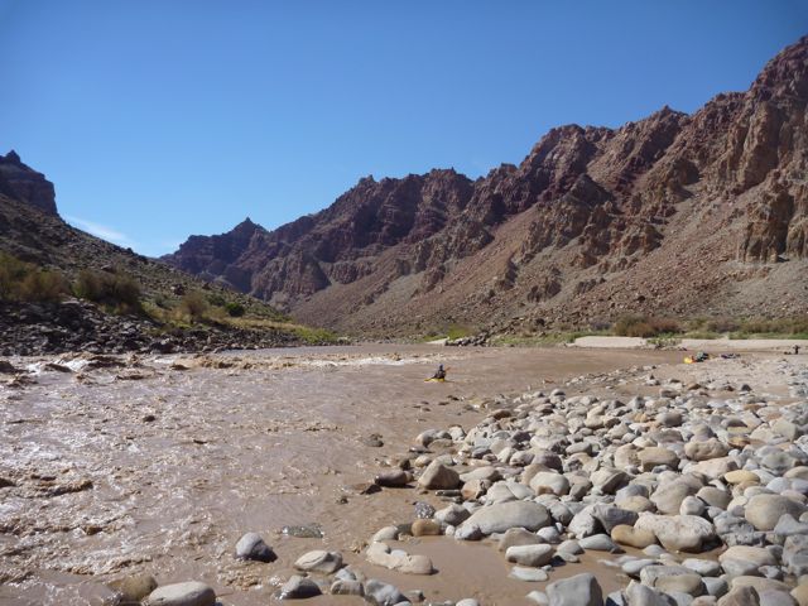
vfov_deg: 49.7
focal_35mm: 28
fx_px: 654
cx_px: 404
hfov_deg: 63.4
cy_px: 303
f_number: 3.3
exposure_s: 1/1000
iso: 80
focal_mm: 4.9
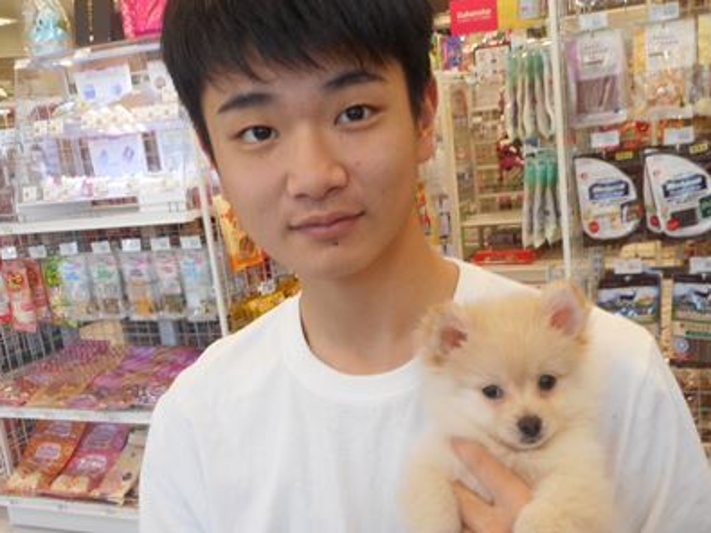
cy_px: 319
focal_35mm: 38
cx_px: 389
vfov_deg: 37.6
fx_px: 780
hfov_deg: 48.9
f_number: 3.7
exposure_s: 1/30
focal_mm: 4.5
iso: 140
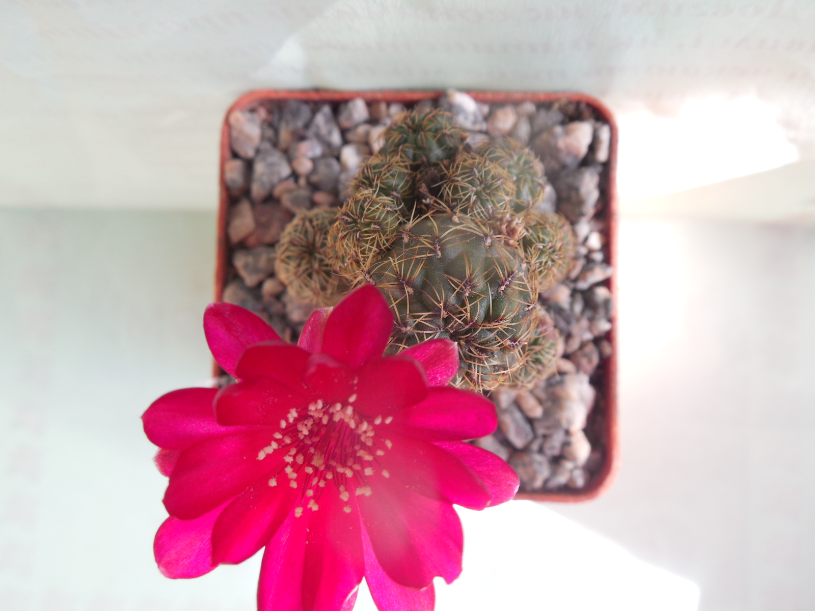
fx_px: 730
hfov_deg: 58.4
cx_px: 408
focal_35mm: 31
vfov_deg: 45.4
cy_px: 306
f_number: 3.6
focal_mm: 5.6
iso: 125
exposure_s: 1/40
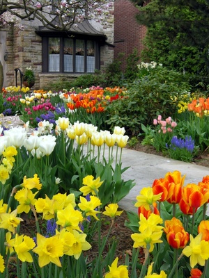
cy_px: 139
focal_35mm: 48
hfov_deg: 30.3
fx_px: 386
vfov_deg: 39.7
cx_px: 104
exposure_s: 1/99
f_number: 4.3
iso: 64
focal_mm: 10.1
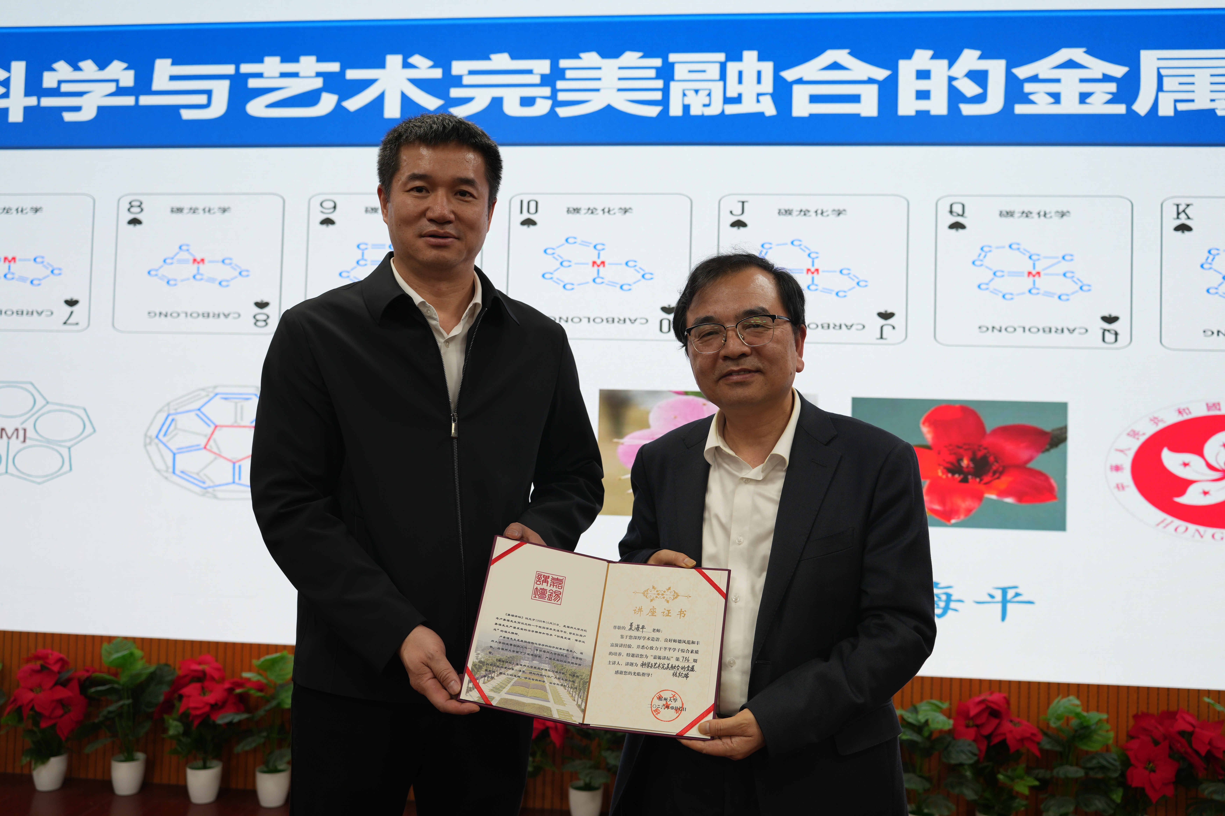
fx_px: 1055
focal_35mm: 31
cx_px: 612
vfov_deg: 42.3
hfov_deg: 60.3
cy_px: 408
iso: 200
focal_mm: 31
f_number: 4
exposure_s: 1/40
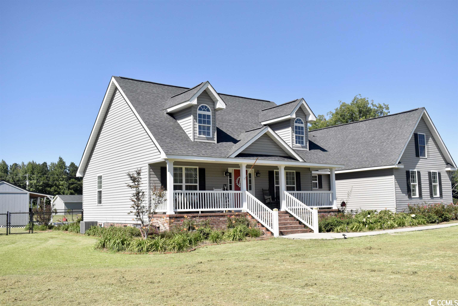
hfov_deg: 55.1
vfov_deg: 38.4
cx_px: 229
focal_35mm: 34
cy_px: 153
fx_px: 439
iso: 1600
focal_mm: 23
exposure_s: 1/4000
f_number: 6.3
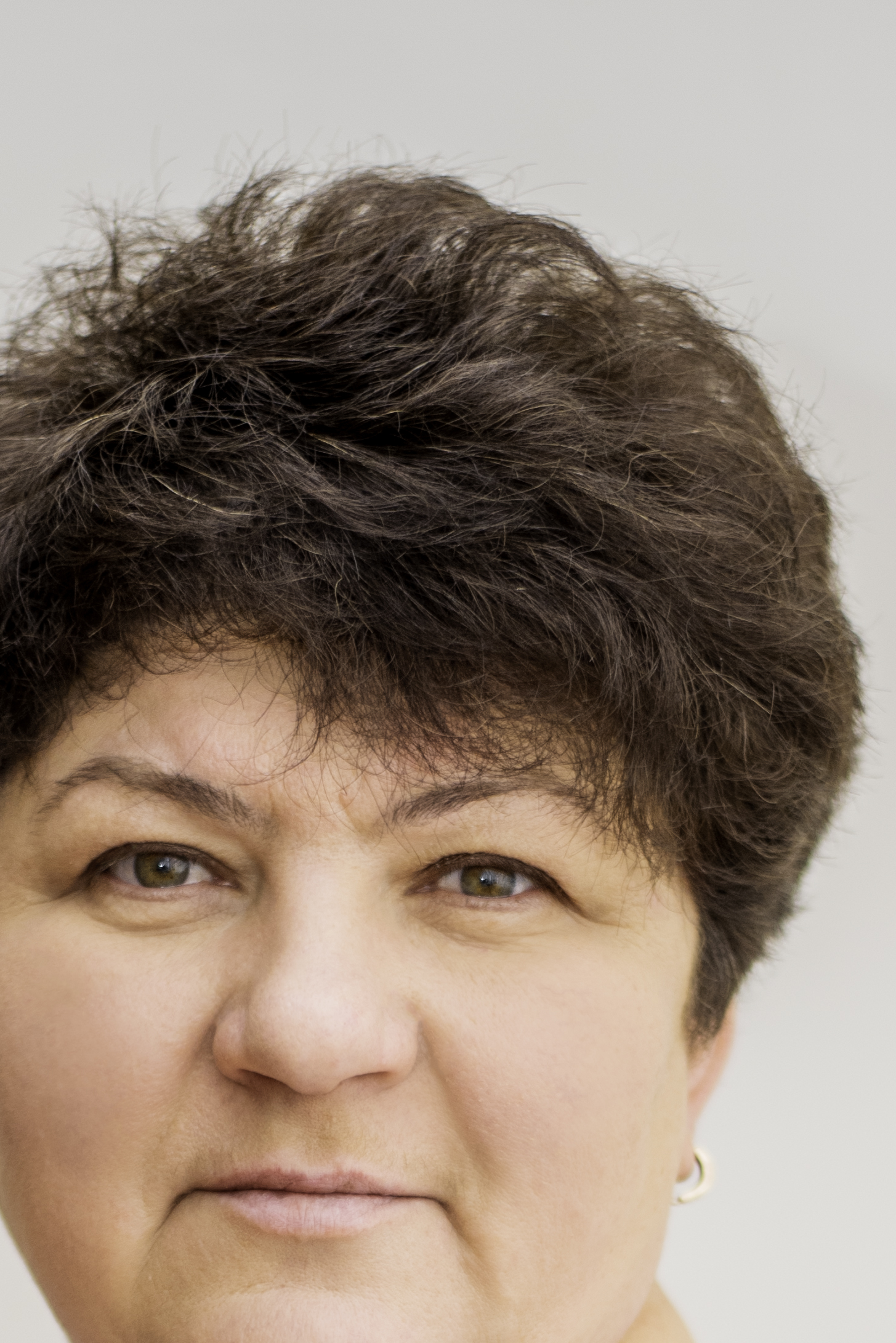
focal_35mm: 138
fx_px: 5148
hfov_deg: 9.9
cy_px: 1637
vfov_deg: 14.4
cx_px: 347
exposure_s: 1/250
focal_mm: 50
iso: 320
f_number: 1.8
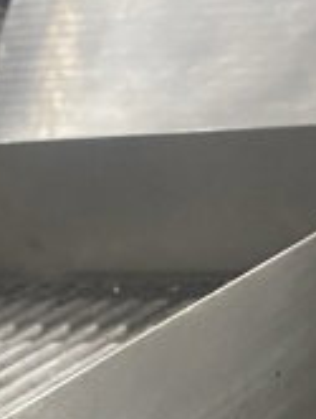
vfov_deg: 13.4
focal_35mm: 127
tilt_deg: -29.5
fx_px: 1542
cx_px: -94
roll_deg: +8.2
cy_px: 829
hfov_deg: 11.4
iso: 250
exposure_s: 1/60
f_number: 1.8
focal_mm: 4.25
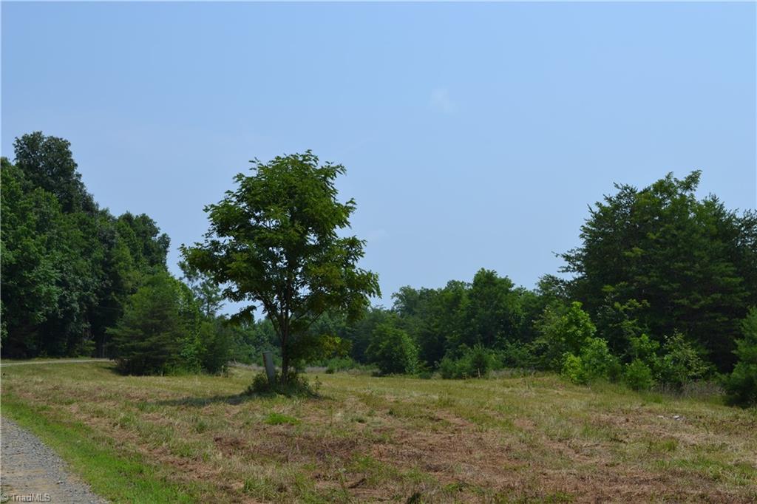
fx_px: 946
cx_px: 378
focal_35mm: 45
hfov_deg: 43.6
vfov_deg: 29.8
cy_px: 252
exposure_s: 1/250
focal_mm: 30
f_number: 8
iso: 100
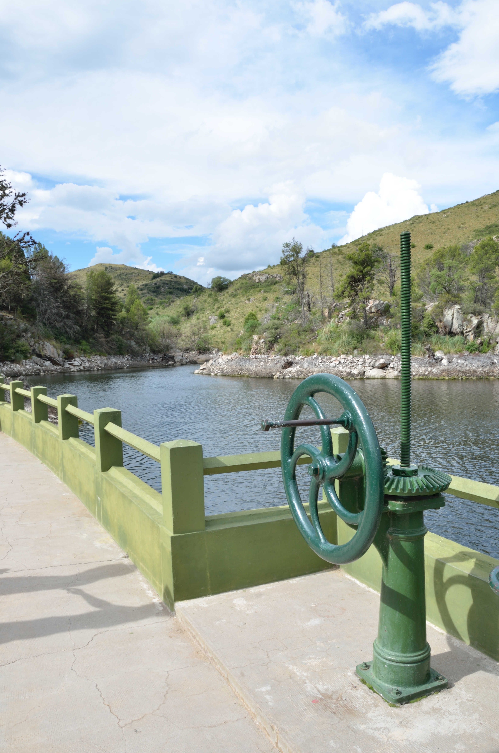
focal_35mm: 27
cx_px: 250
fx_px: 564
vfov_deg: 67.5
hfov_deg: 47.7
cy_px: 376
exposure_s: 1/60
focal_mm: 18
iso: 100
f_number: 13
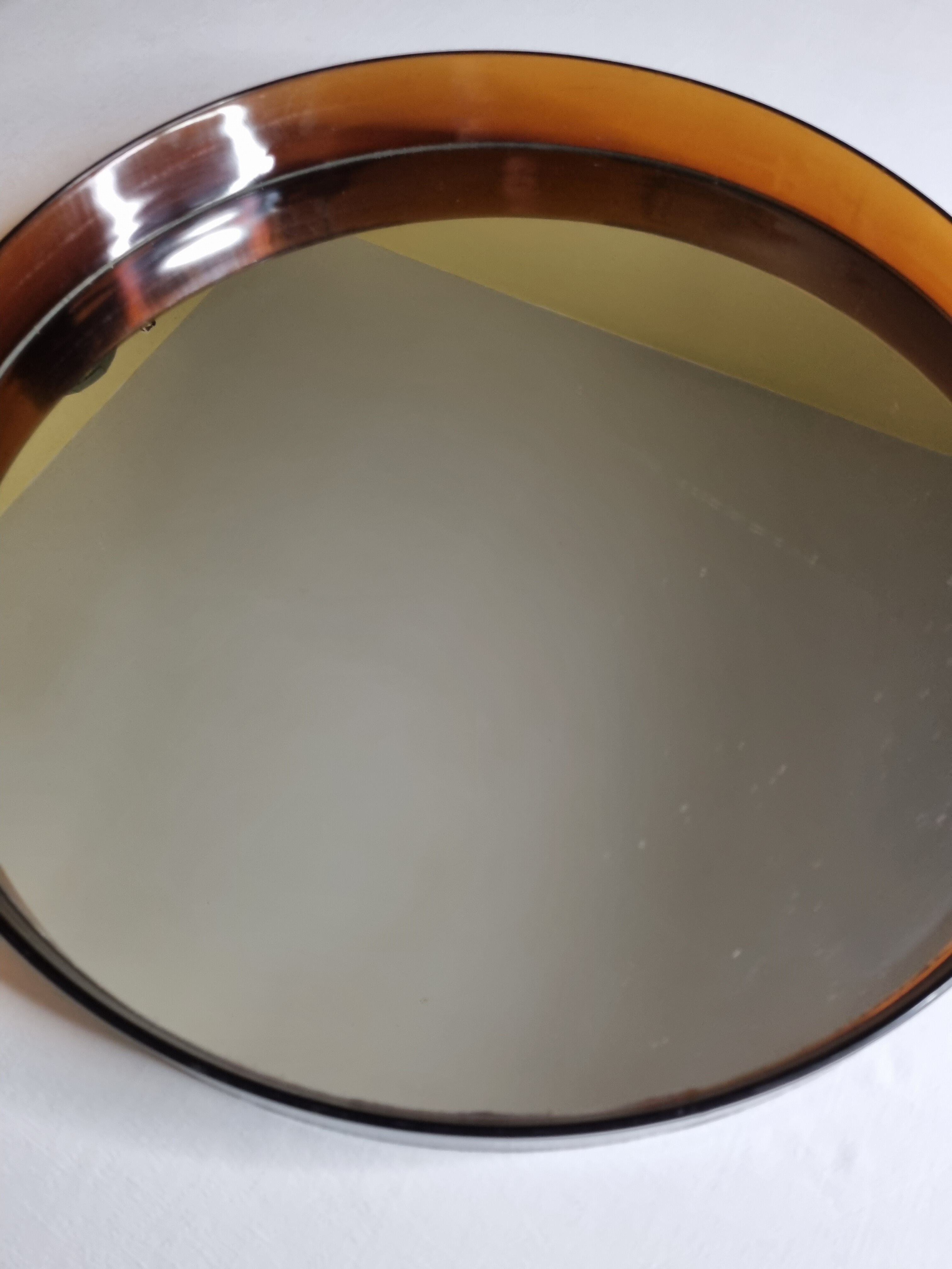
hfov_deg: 53.1
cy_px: 634
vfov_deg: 67.3
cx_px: 476
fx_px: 953
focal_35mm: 26
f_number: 1.8
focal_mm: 5.4
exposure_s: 1/100
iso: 160
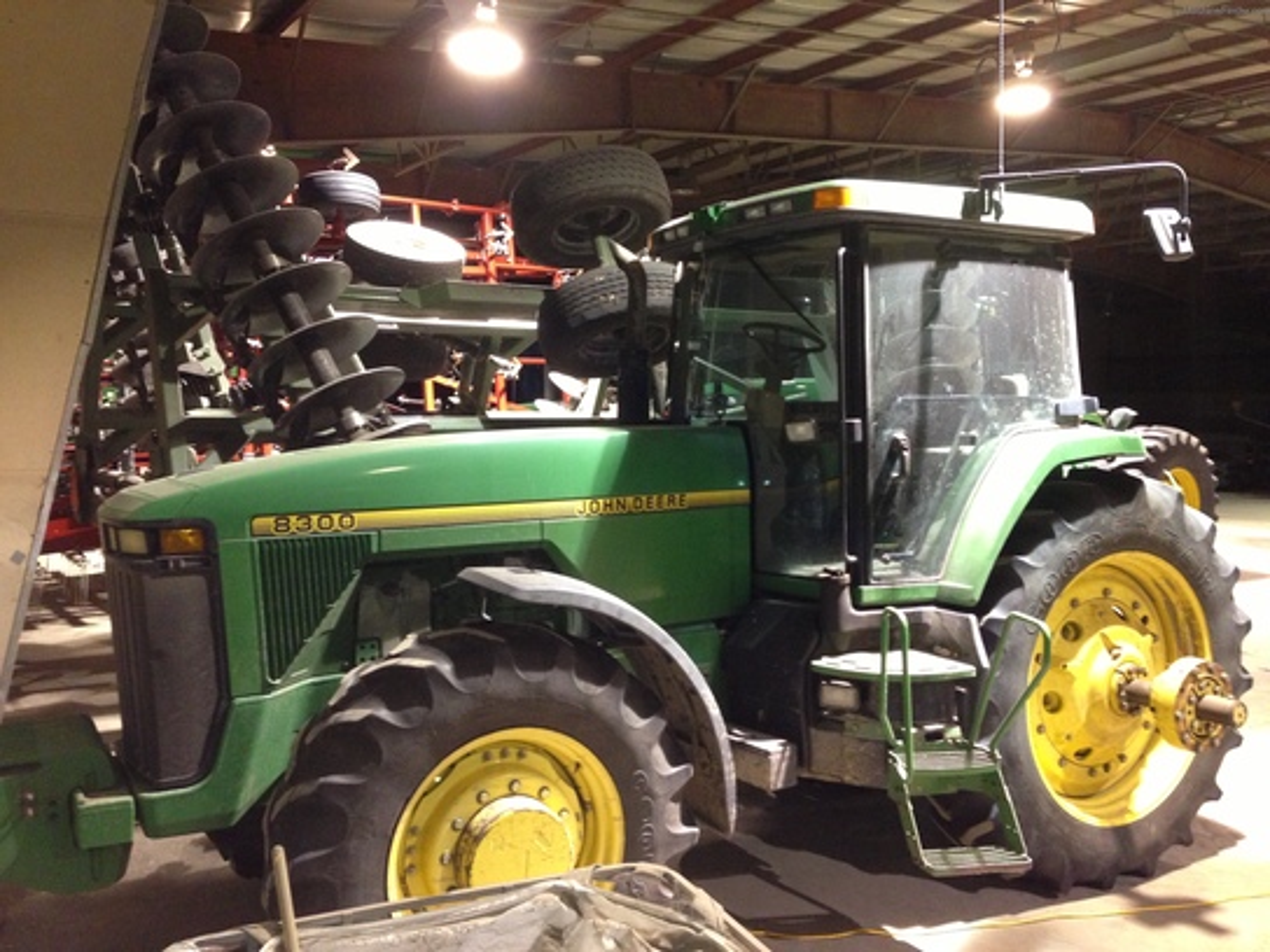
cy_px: 476
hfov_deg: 55.4
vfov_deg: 42.9
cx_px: 635
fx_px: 1211
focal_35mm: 33
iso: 320
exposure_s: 1/20
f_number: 2.4
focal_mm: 4.13
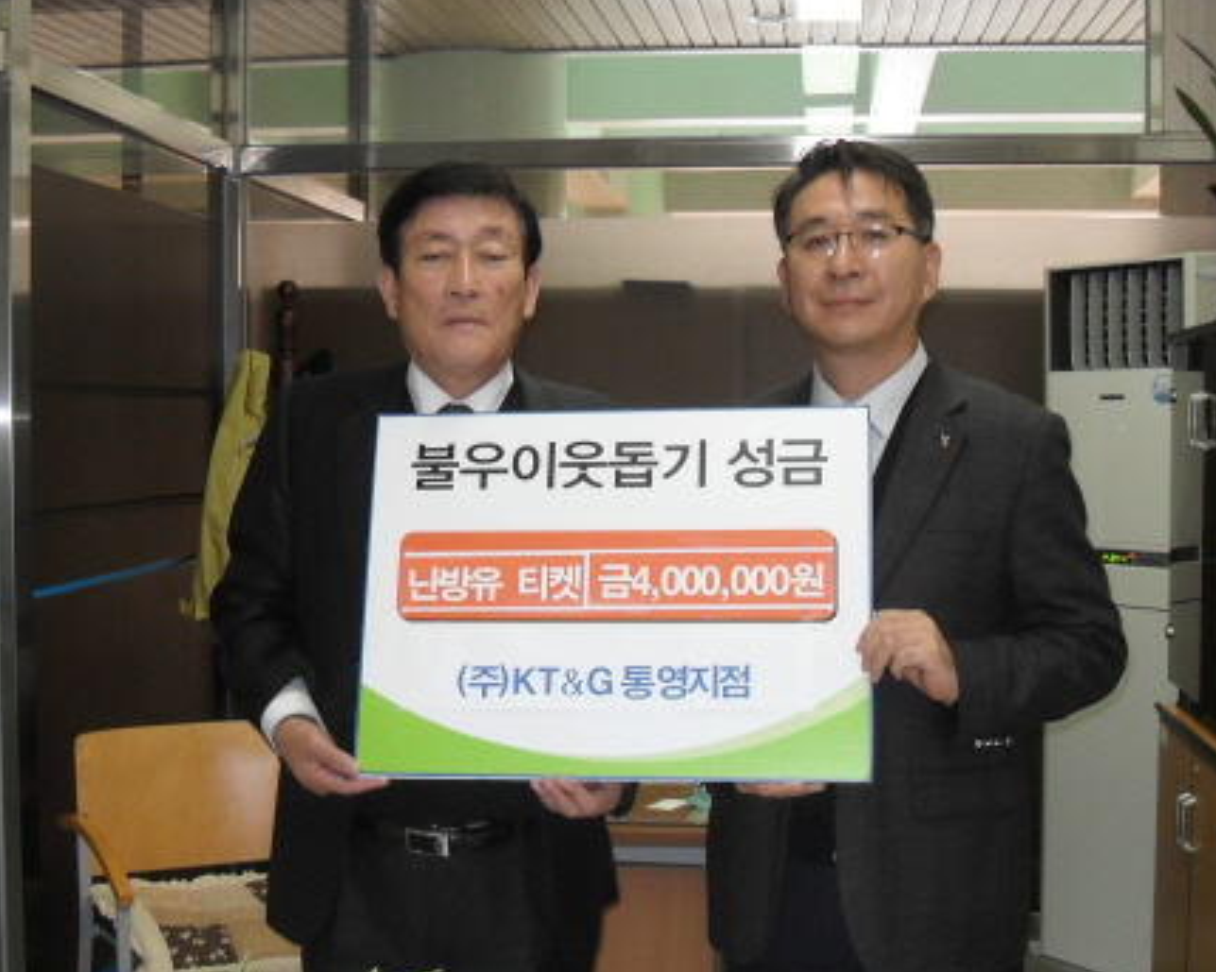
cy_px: 530
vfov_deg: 29.7
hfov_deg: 36.7
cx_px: 609
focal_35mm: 51
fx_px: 1835
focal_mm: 6.2
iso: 160
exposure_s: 1/45
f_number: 2.8
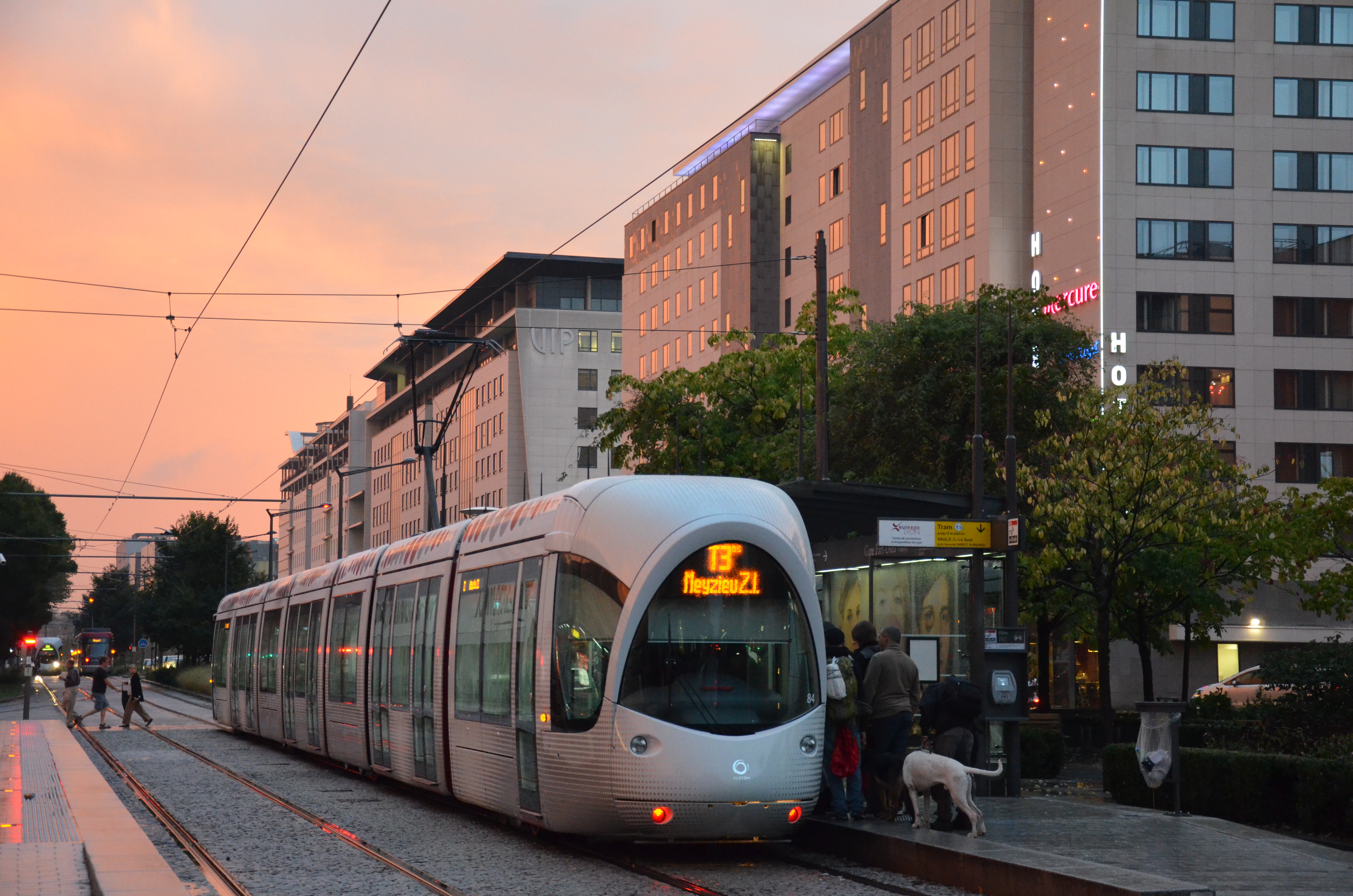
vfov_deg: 21.5
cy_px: 448
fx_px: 2363
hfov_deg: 32.0
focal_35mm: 63
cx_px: 676
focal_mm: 42
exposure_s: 1/80
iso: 3200
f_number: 4.8
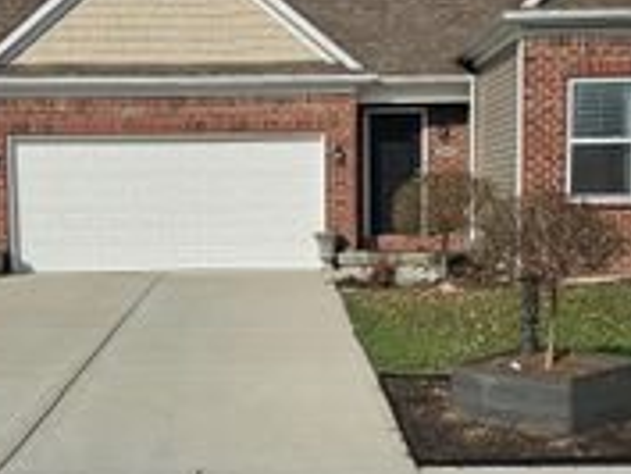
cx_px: 271
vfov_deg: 22.5
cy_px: 312
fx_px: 1186
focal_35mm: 65
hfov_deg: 29.8
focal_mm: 6.3
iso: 12
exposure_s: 1/1714
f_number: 1.7
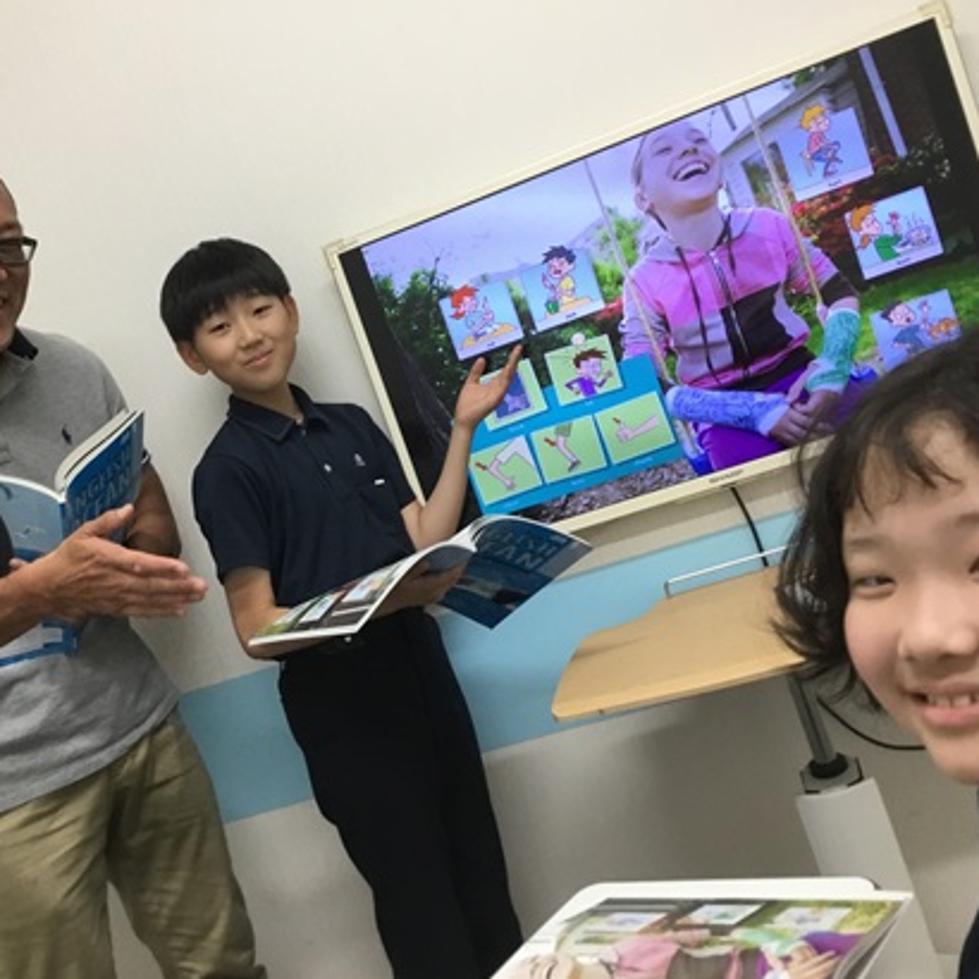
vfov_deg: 44.9
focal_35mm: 37
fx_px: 1184
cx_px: 420
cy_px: 488
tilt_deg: -2.0
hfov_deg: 44.8
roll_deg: +18.9
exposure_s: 1/30
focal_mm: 3.3
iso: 50
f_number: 2.4
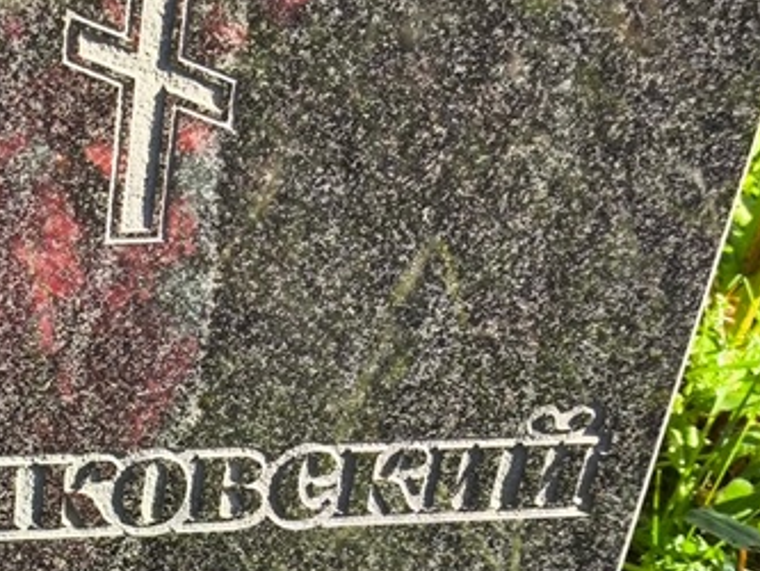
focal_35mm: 120
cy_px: 518
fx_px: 2636
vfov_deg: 12.3
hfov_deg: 16.3
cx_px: 129
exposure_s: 1/364
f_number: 1.7
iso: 50
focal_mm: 4.71
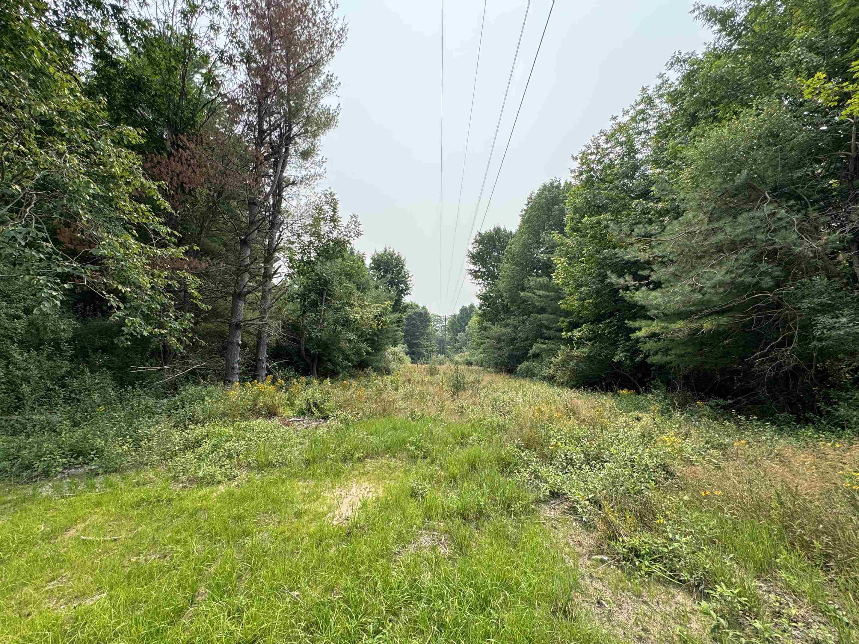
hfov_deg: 98.1
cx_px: 407
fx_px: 372
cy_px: 342
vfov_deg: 81.6
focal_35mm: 15
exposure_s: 1/631
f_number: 2.2
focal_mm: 2.22
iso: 40
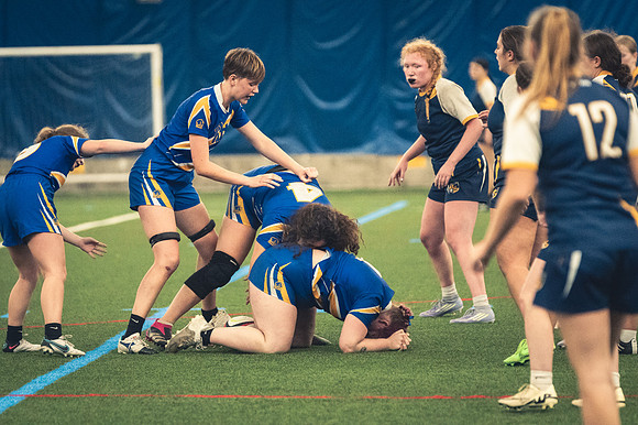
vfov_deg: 4.6
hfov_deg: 6.9
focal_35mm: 300
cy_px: 212
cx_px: 319
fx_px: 5313
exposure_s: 1/500
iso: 12800
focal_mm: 200
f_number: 2.8
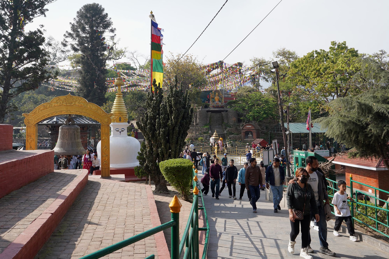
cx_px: 194
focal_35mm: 24
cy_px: 130
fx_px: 259
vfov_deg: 53.1
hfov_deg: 73.7
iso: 100
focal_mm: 24
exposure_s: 1/100
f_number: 10
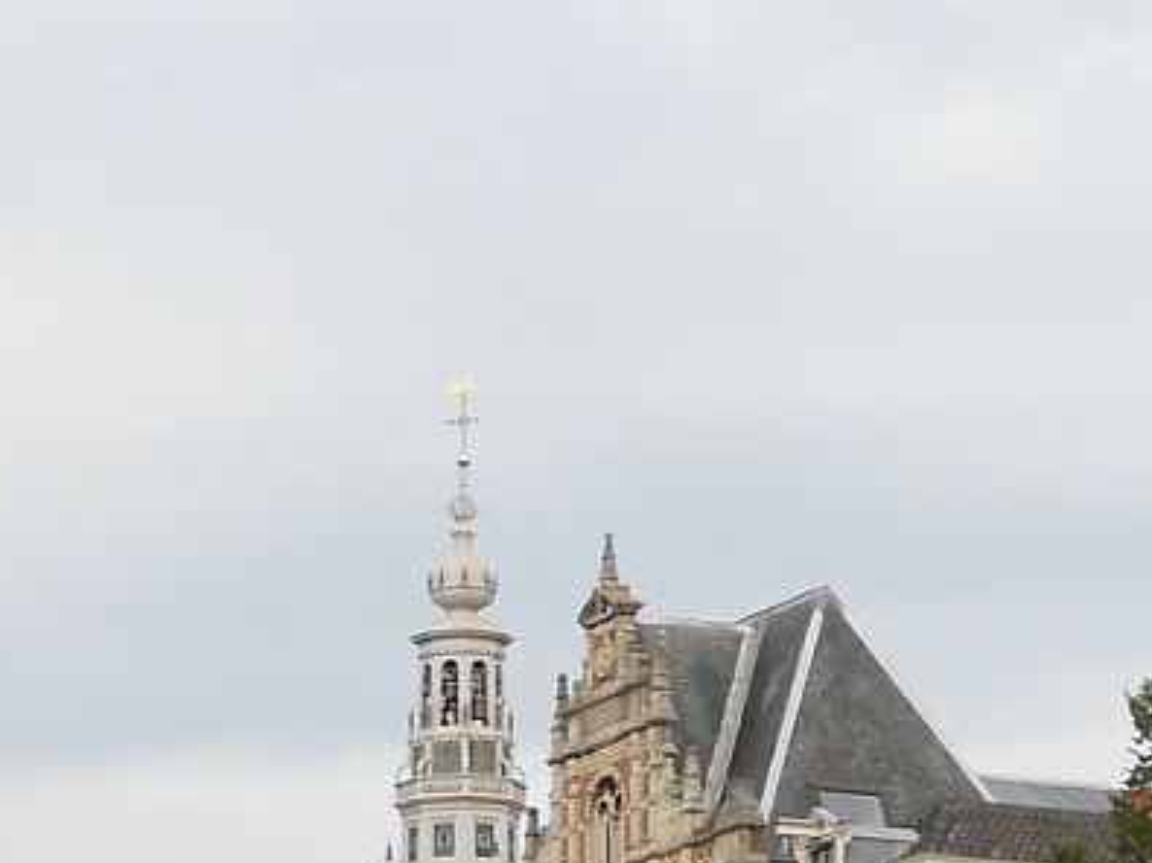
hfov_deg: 12.8
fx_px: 5123
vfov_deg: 9.3
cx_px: 198
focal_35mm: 154
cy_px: 1420
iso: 80
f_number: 3.9
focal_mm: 6.9
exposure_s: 1/400
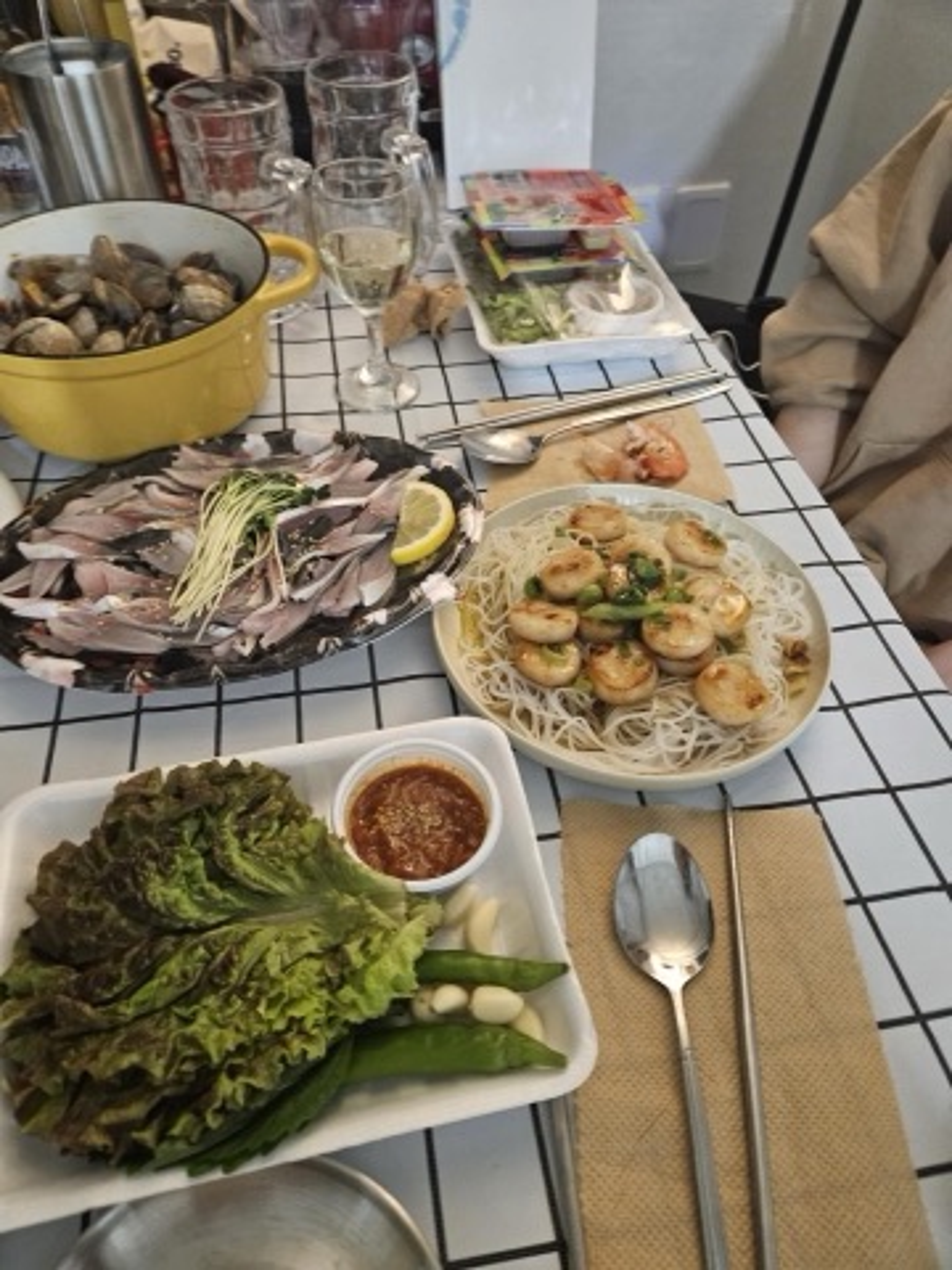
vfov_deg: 73.9
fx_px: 843
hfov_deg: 58.9
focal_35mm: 23
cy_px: 635
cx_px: 476
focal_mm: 5.4
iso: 640
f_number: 1.8
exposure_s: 1/30
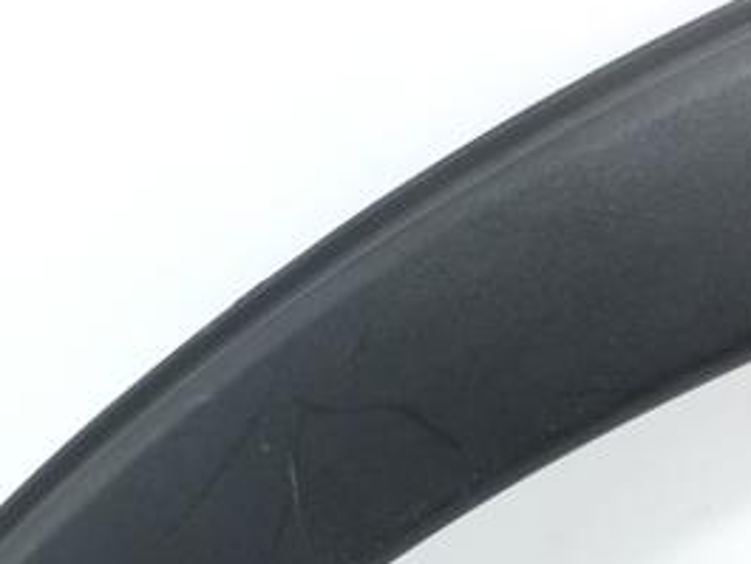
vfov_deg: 20.1
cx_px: 360
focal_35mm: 70
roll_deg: +6.3
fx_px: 1519
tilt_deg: -38.2
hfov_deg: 27.8
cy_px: 618
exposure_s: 1/100
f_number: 2.2
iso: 32
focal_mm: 4.15
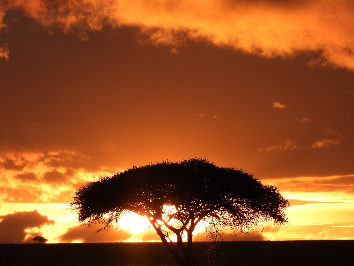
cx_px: 177
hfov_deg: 5.4
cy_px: 133
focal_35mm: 370
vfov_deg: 4.0
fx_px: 3784
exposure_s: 1/500
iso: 100
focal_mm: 66.5
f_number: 5
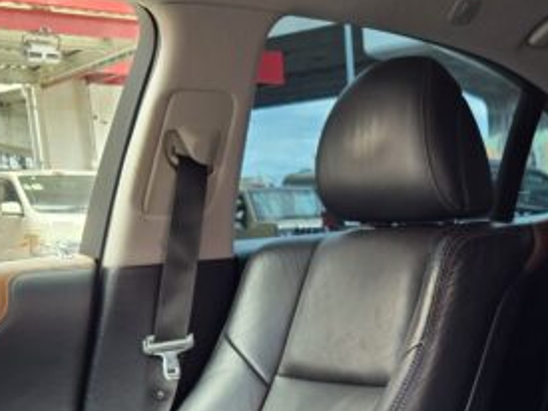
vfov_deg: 20.6
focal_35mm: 67
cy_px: 485
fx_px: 1060
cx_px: 486
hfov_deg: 28.0
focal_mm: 5.4
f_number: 1.8
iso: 64
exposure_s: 1/180
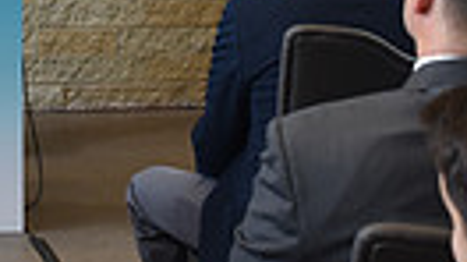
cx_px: -120
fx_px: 1769
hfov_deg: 14.5
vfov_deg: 7.9
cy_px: -331
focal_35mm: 143
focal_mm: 31
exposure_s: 1/60
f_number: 4
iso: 400
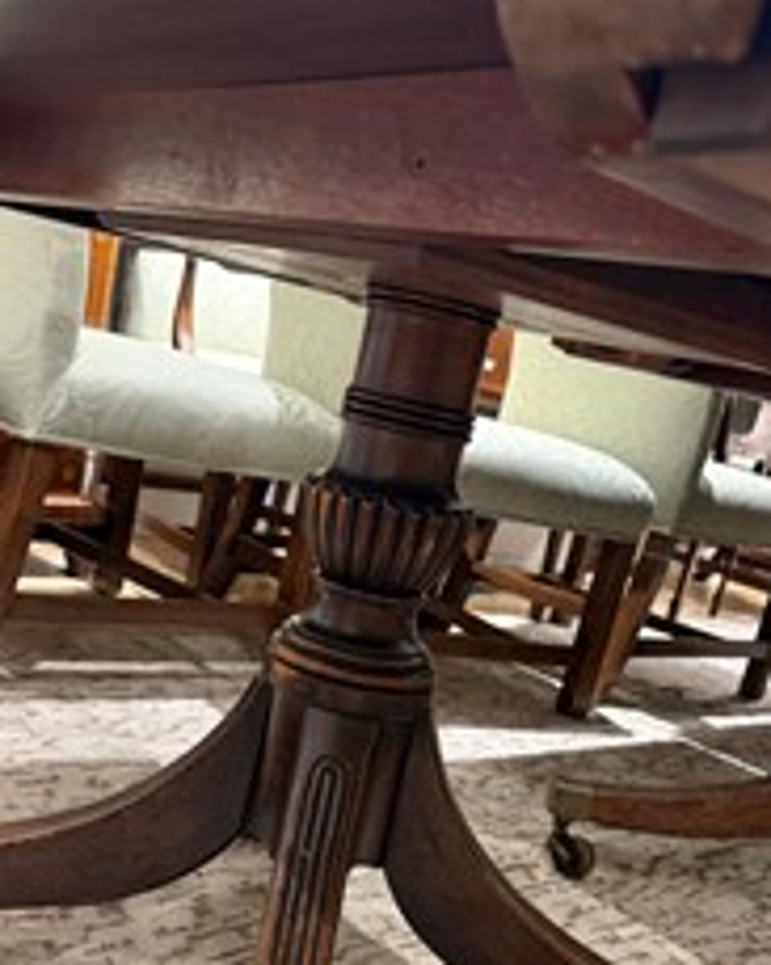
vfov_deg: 43.5
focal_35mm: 41
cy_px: 712
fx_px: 1170
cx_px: 354
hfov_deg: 36.4
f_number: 1.78
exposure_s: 1/60
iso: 500
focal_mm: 6.76
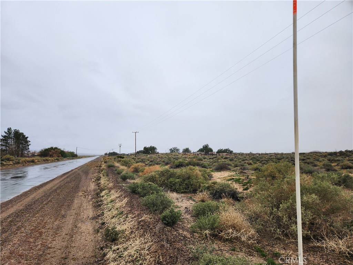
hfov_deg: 73.9
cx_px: 176
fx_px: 235
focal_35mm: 23
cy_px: 132
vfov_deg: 58.9
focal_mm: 5.4
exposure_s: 1/1145
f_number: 1.8
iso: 20
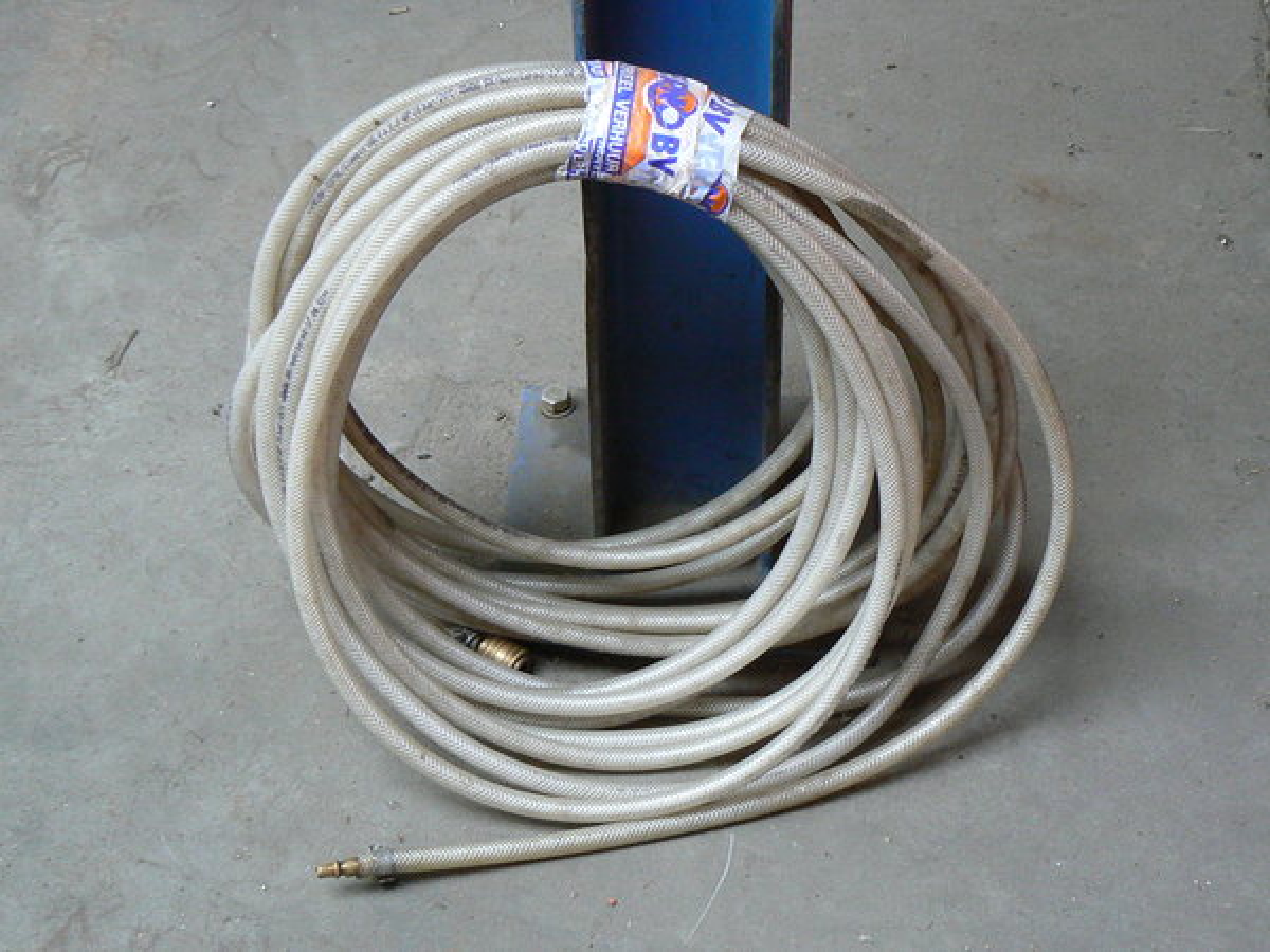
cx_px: 635
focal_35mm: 65
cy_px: 476
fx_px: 2385
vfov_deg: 22.6
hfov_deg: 29.8
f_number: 2.8
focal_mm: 8.9
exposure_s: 1/25
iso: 200
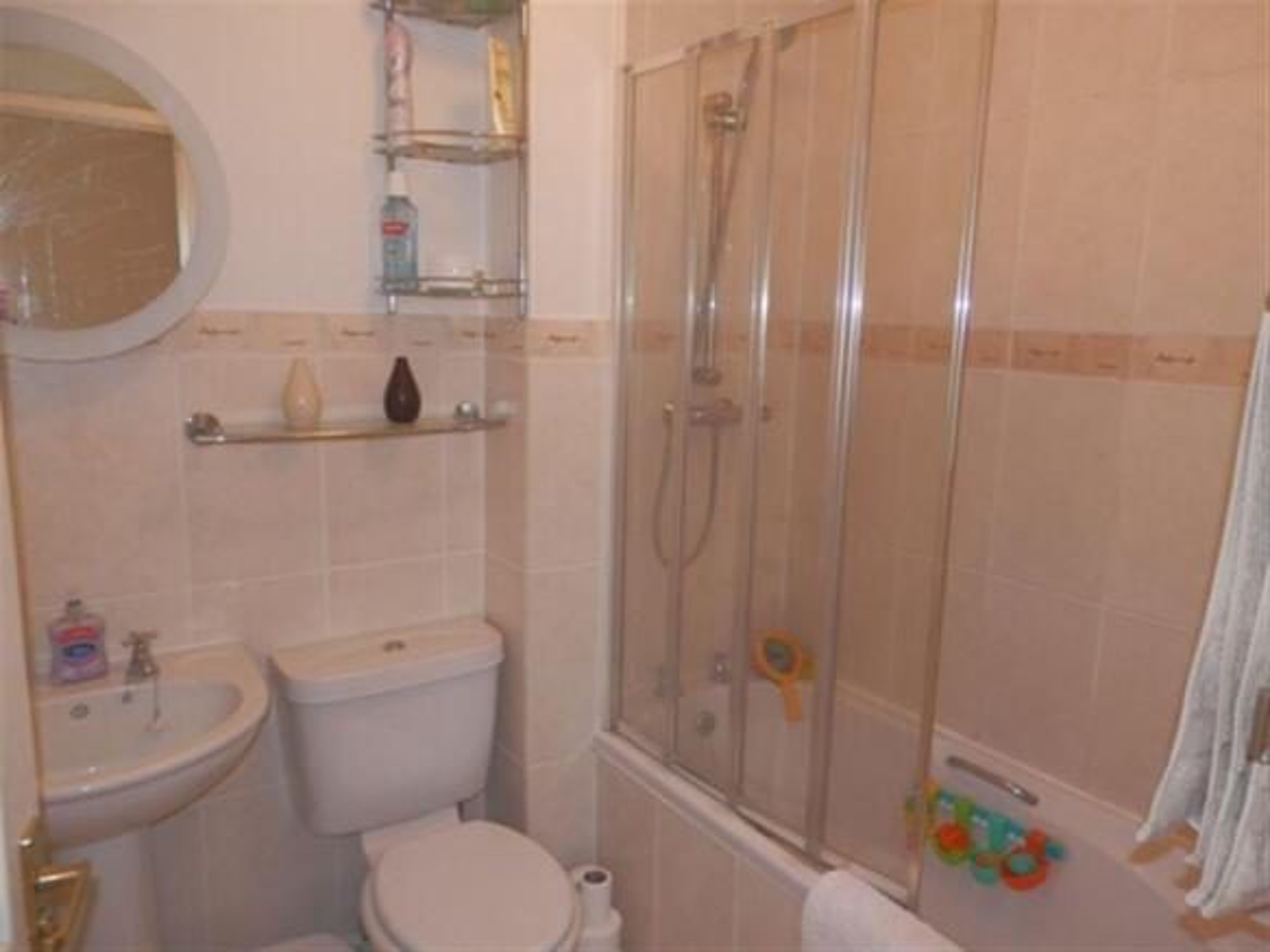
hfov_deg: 69.4
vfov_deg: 54.9
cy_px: 476
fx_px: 917
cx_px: 635
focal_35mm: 25
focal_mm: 4.5
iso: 100
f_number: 3
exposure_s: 1/30
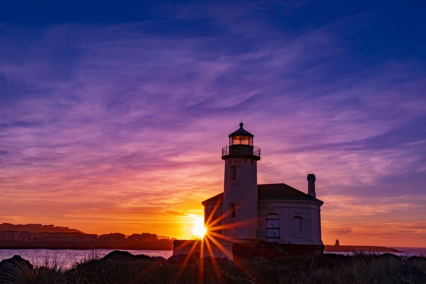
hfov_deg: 53.1
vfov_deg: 36.9
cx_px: 213
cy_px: 142
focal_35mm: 36
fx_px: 426
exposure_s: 1/60
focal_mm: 24
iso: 250
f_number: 22
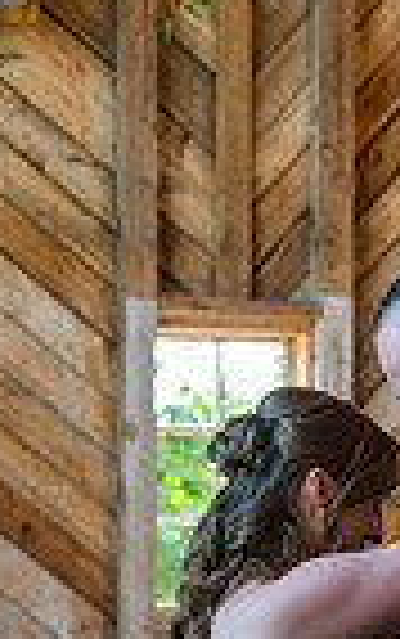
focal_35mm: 161
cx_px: 369
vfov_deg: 12.4
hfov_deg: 8.1
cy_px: 914
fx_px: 2803
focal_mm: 50
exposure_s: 1/320
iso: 400
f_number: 3.2
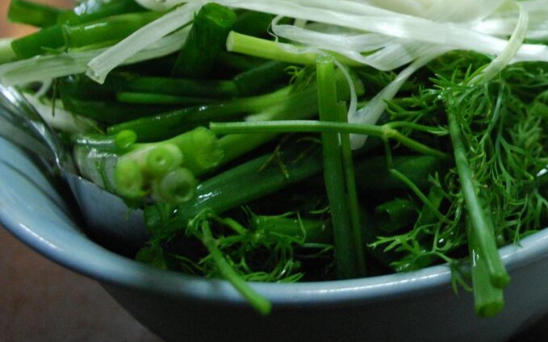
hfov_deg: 24.3
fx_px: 1194
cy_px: -38
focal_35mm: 80
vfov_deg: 15.8
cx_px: 586
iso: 800
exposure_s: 1/10
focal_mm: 22
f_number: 4
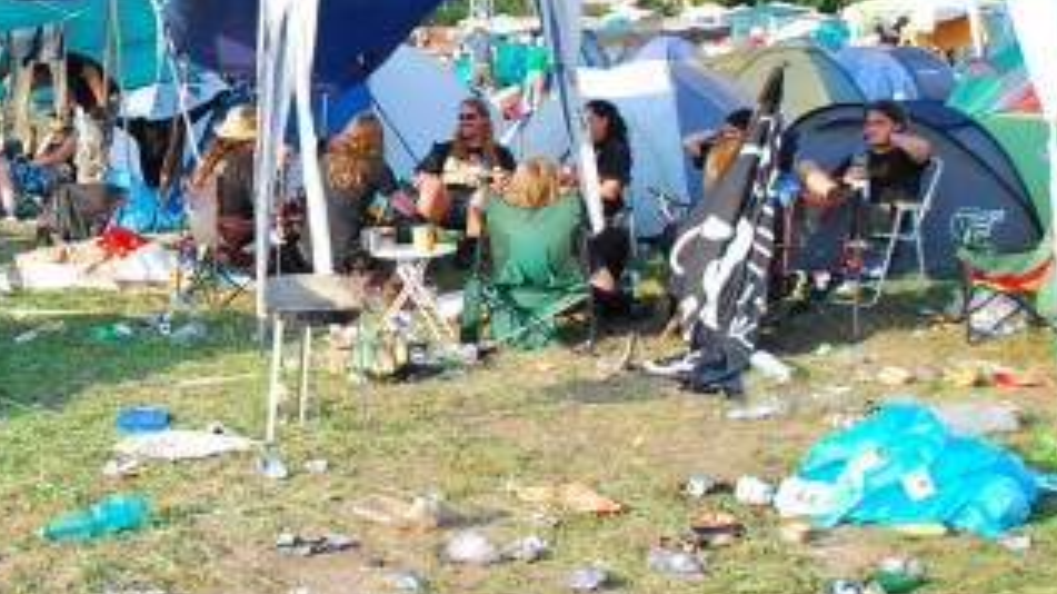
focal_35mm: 60
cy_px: 180
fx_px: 1681
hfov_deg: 33.7
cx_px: 180
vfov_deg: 19.9
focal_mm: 22
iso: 320
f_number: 5.6
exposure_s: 1/125
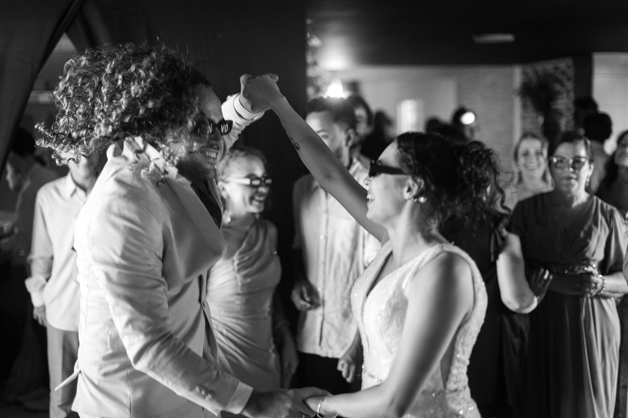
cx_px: 314
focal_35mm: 50
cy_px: 209
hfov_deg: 39.6
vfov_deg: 27.0
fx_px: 872
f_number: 1.6
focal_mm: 50
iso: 2500
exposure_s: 1/200
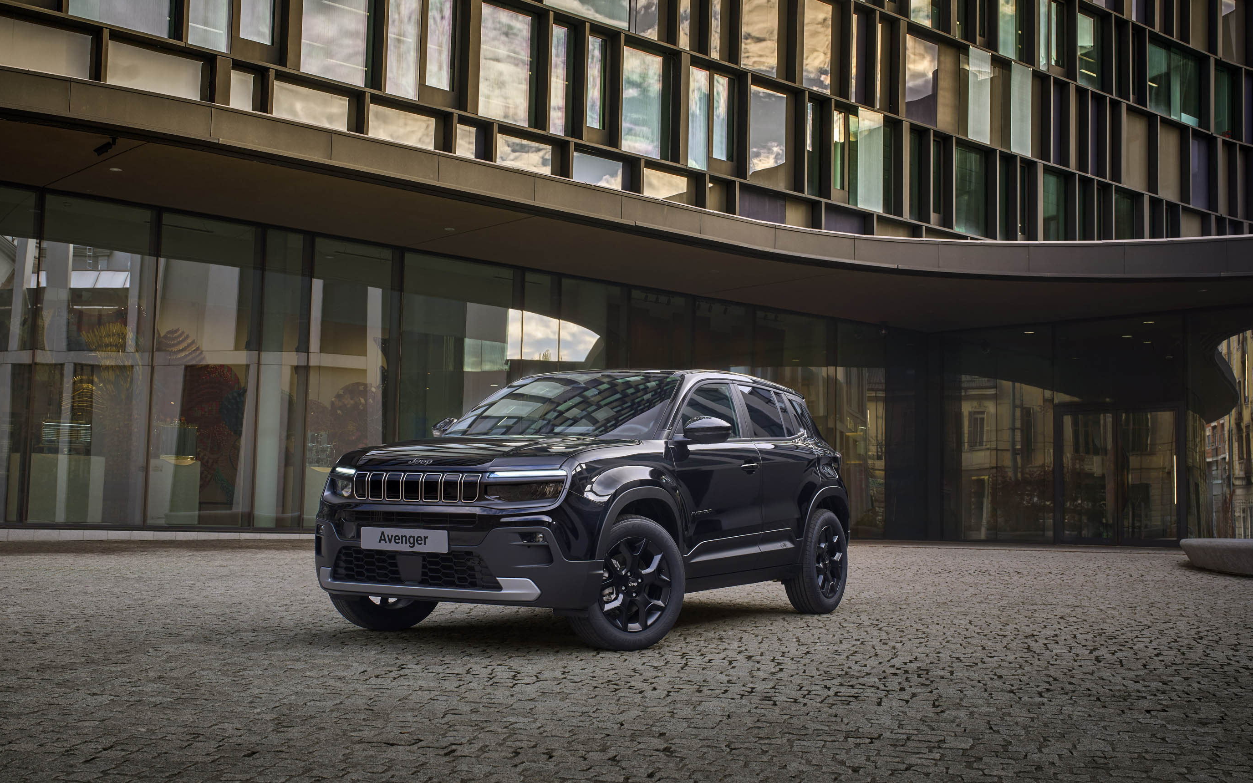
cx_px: 597
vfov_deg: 30.5
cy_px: 394
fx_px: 1434
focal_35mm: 42
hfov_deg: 47.2
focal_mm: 35
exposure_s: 1/13
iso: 100
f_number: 9
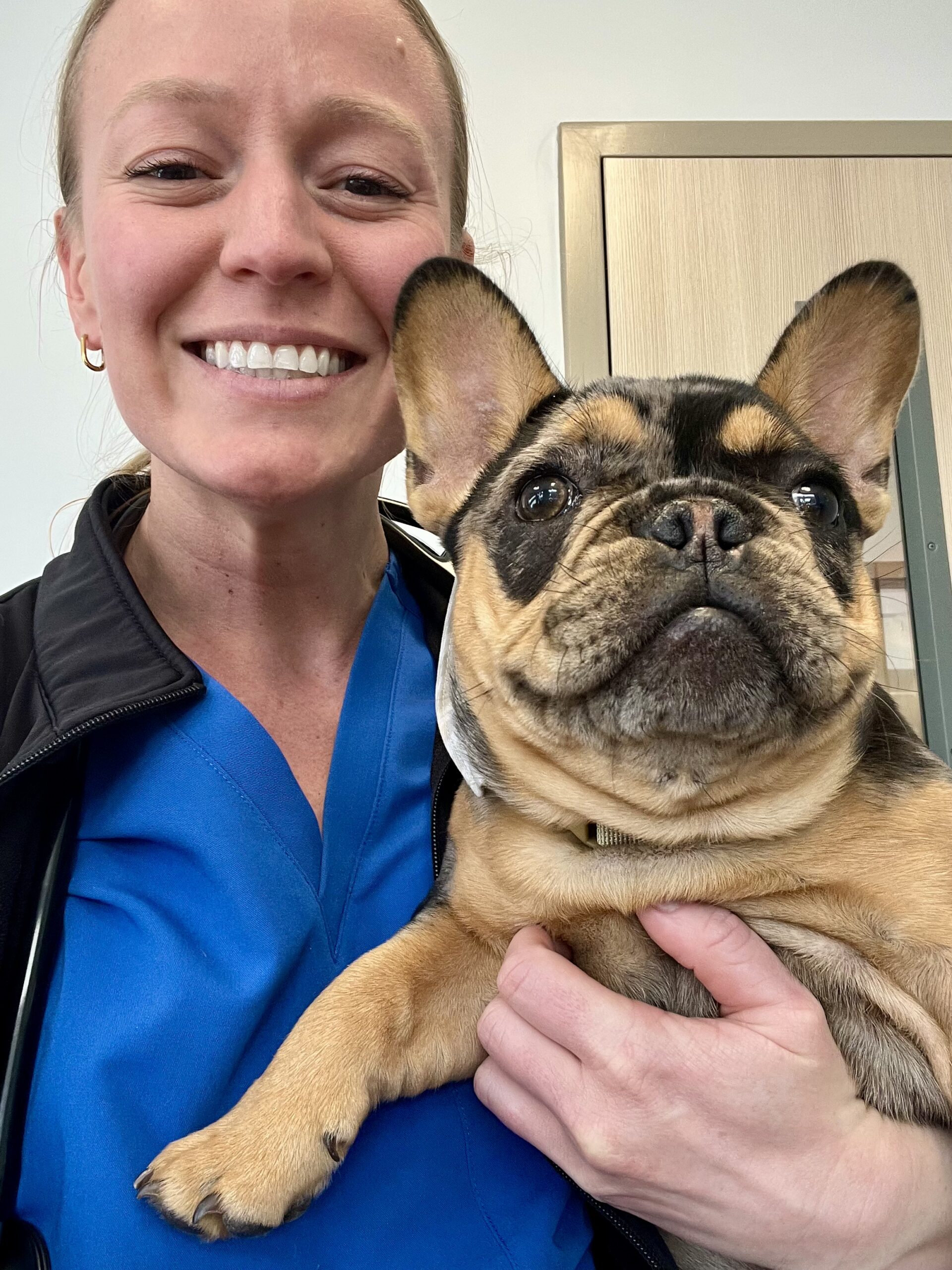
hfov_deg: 46.8
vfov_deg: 60.0
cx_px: 476
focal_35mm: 30
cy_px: 635
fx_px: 1100
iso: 100
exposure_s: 1/69
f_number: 2.2
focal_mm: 2.71
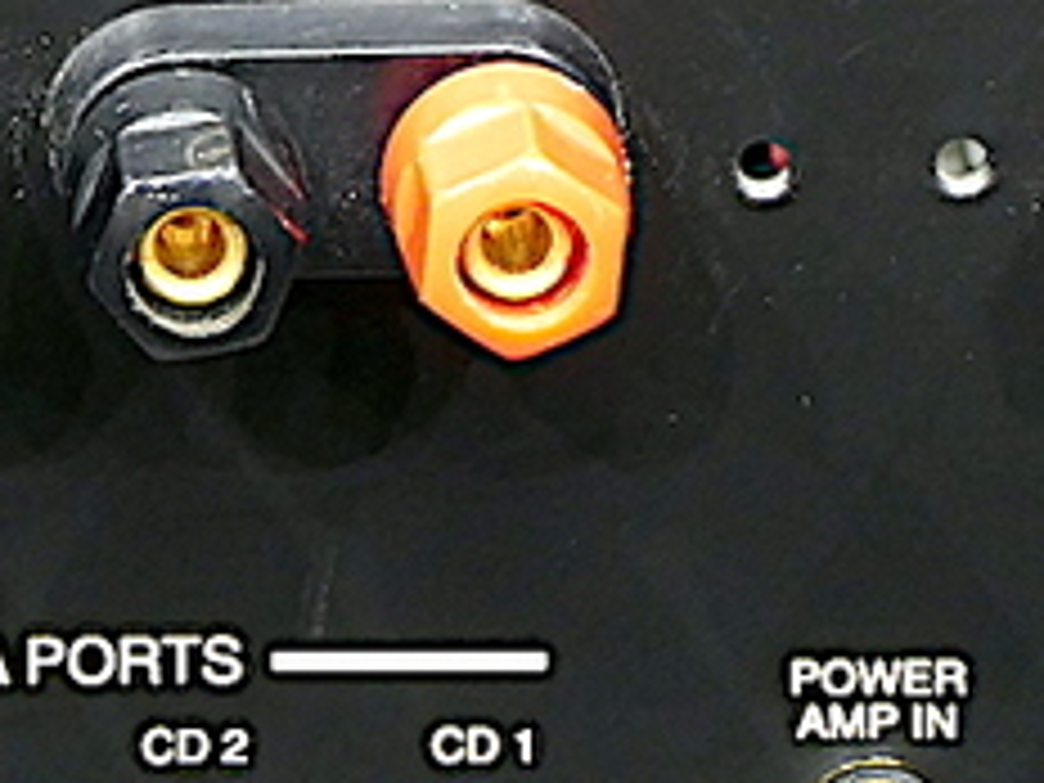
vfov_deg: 2.1
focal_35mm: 712
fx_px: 21474
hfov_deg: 2.8
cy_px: 135
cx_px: -752
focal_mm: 30.9
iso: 200
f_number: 5.6
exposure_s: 1/2
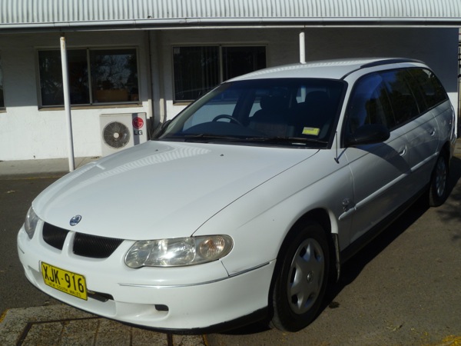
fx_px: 493
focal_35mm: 37
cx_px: 230
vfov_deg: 38.7
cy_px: 173
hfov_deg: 50.1
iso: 80
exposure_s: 1/250
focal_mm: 6.6
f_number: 9
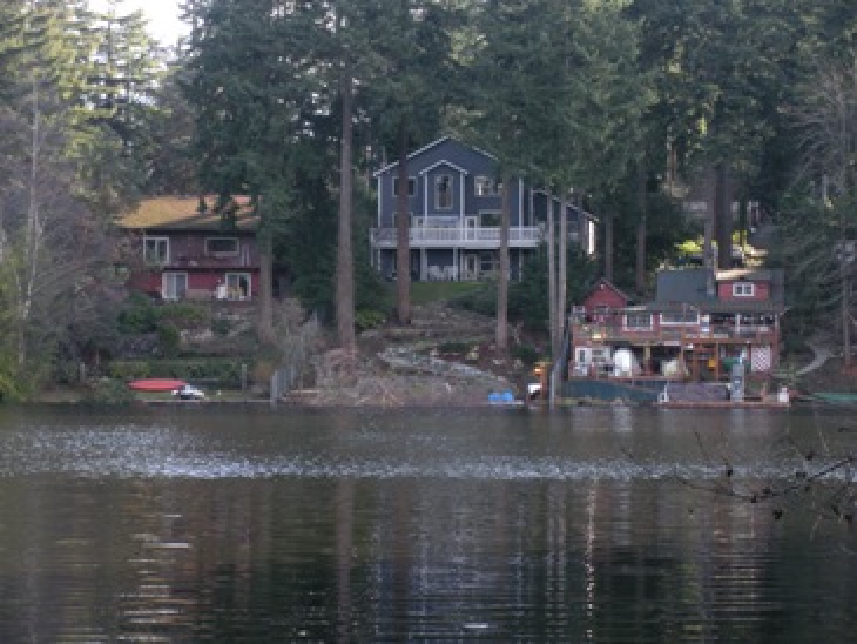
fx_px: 2477
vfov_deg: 14.8
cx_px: 428
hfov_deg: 19.6
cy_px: 322
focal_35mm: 100
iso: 222
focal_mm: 17.4
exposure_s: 1/125
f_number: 5
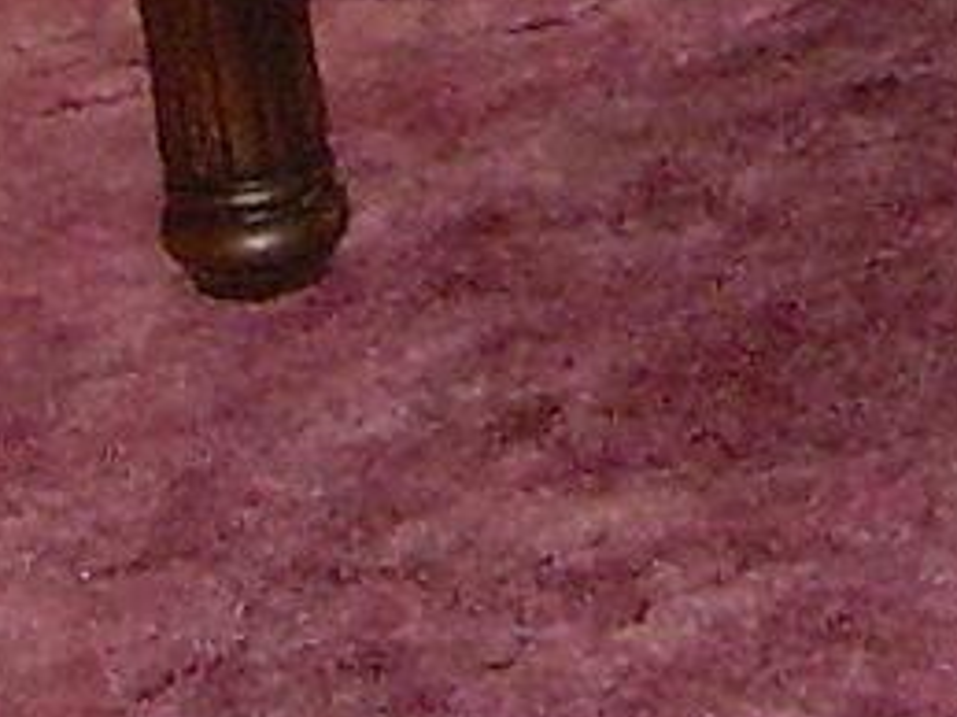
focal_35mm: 301
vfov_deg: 4.7
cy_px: -1489
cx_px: 1456
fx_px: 8318
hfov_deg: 6.5
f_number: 2.8
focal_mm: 6.3
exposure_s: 1/60
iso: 200
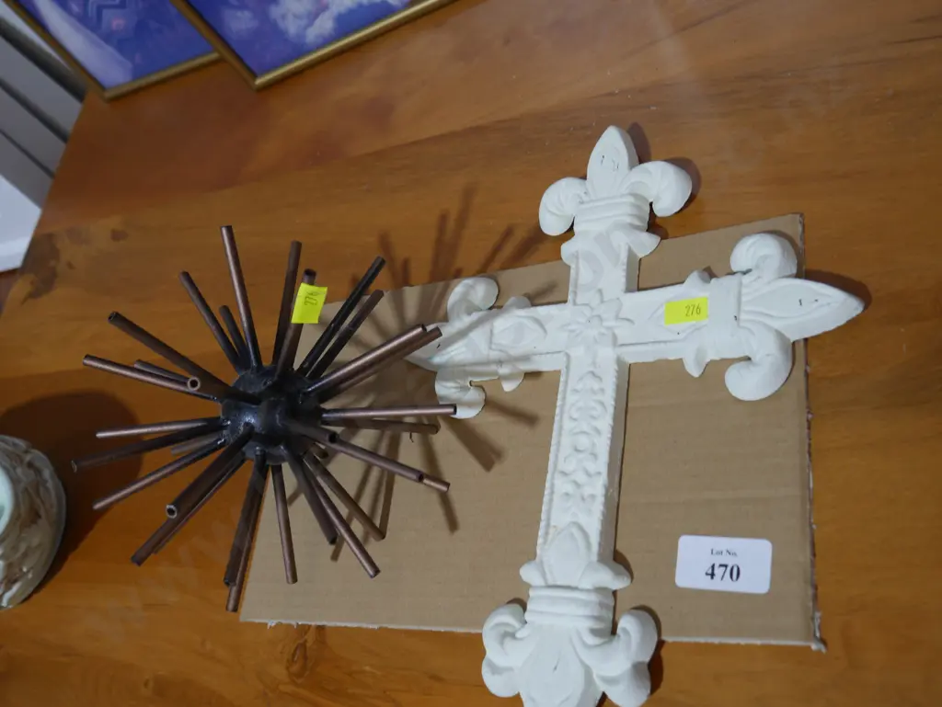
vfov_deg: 41.8
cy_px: 354
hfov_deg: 53.9
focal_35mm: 34
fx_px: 926
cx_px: 471
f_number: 4
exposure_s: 1/80
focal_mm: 17
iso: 200
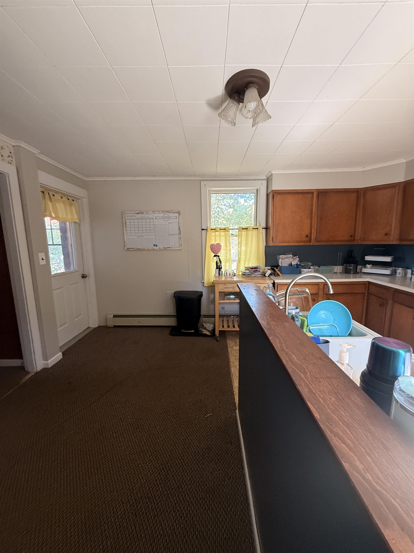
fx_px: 223
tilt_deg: -8.2
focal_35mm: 14
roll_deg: +1.1
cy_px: 276
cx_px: 207
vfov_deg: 102.1
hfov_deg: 85.7
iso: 320
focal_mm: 2.22
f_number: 2.2
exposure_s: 1/99
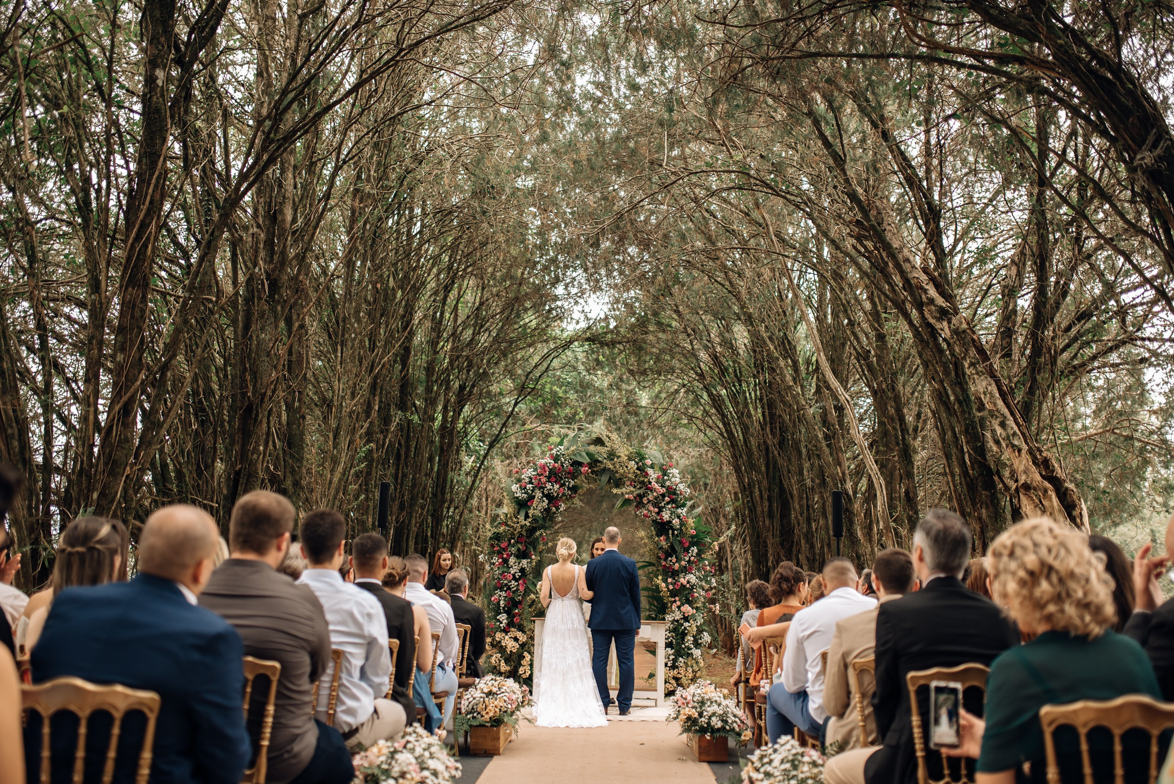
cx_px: 587
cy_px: 392
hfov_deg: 54.4
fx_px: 1142
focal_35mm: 35
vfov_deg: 37.9
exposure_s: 1/320
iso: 200
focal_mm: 35
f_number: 1.8
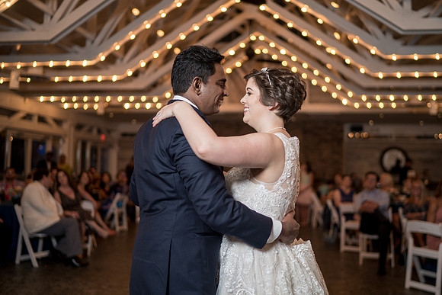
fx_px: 461
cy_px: 140
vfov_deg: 35.4
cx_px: 233
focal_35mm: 38
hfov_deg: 51.2
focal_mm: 35
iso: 200
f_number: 1.4
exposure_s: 1/200
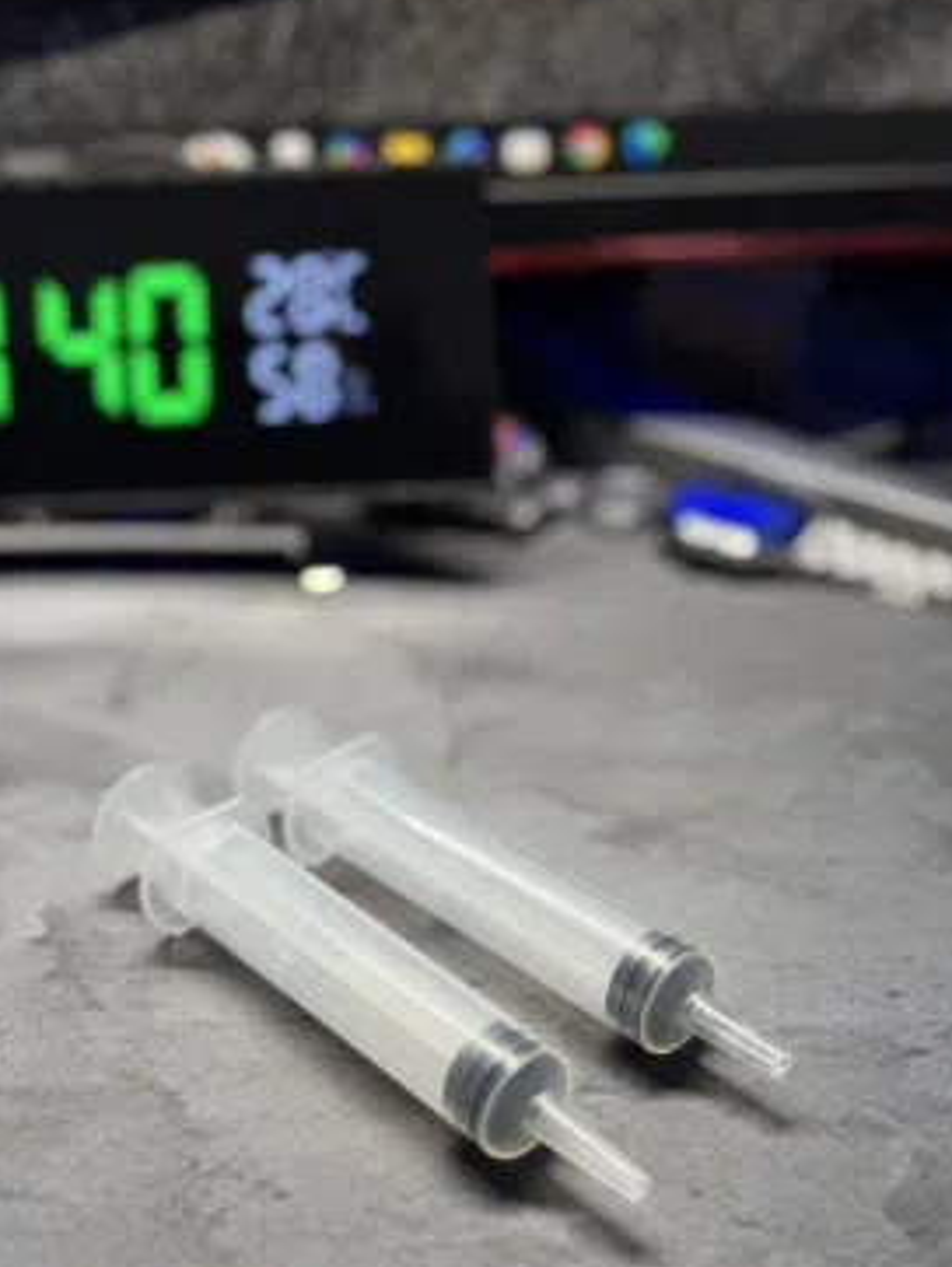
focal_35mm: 53
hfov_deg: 27.5
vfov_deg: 36.1
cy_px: 676
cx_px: 511
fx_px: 1941
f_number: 1.78
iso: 160
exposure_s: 1/59
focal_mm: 6.76
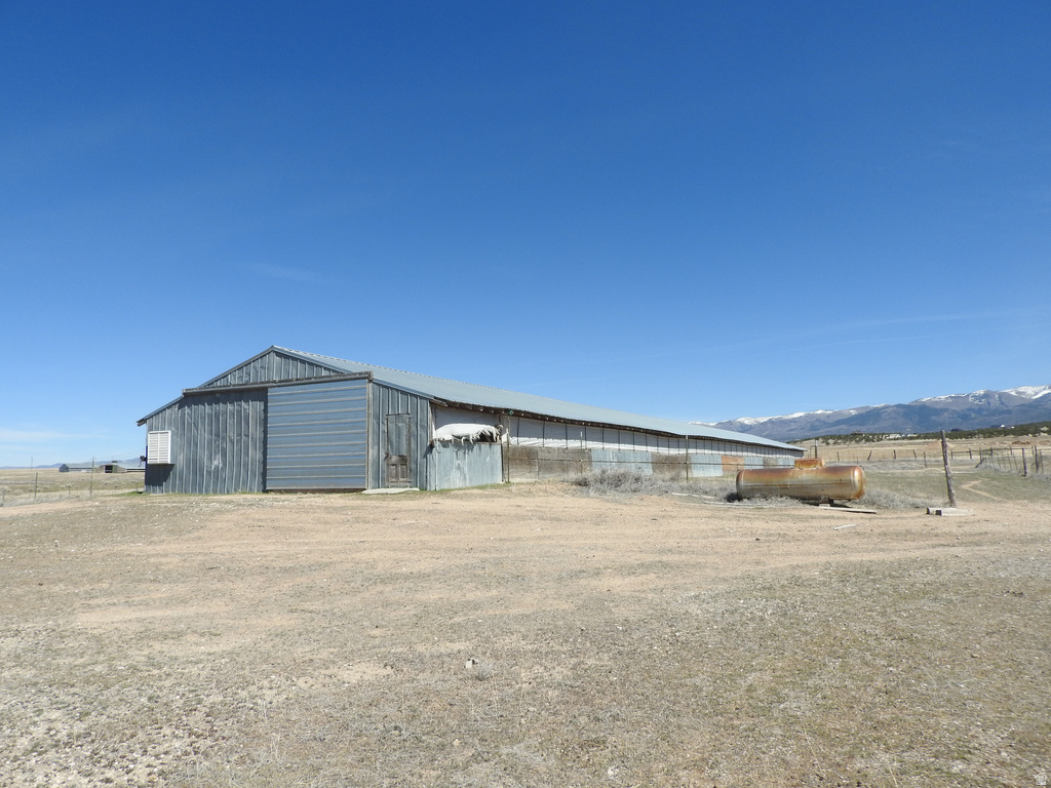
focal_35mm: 24
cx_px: 526
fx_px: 729
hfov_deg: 71.6
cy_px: 394
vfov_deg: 56.8
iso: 100
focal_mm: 4.3
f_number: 3.3
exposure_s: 1/2000
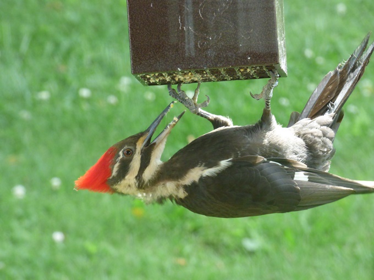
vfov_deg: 3.5
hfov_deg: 4.6
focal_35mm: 430
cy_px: 140
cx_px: 187
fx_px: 4646
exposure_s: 1/160
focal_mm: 77.02
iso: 800
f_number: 5.6
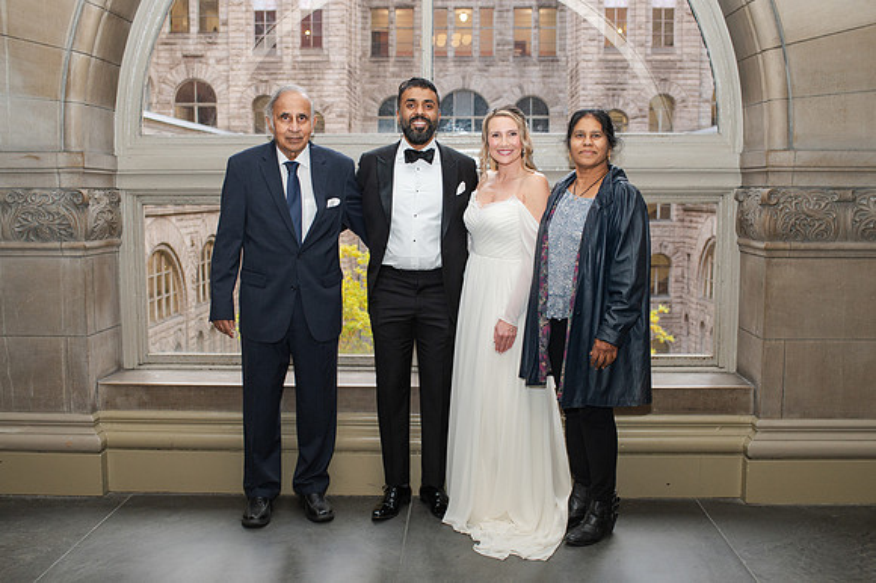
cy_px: 302
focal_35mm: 39
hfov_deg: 49.3
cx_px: 435
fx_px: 954
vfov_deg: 34.0
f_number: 3.5
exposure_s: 1/200
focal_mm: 35
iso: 1000
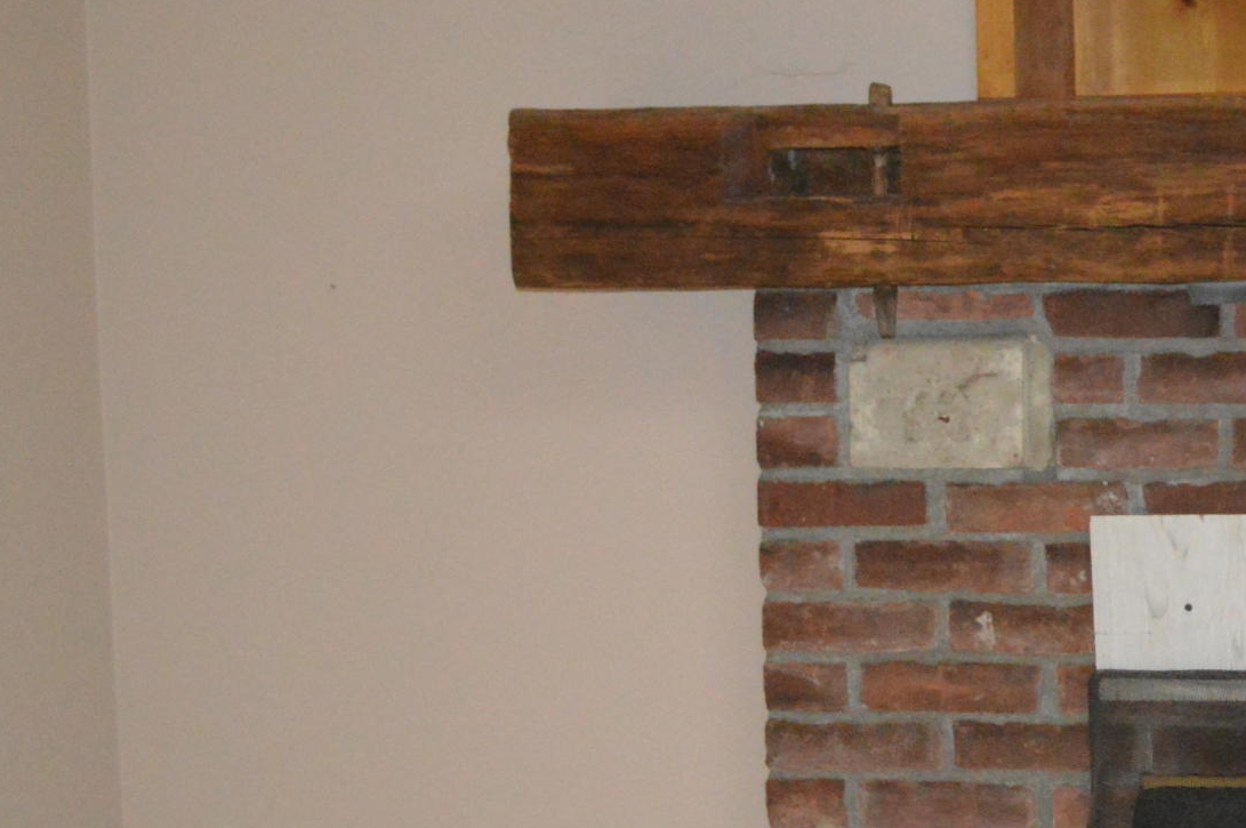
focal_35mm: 99
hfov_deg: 19.3
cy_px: 566
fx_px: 3423
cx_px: 1533
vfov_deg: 13.8
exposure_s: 1/60
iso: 3200
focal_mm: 24
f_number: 4
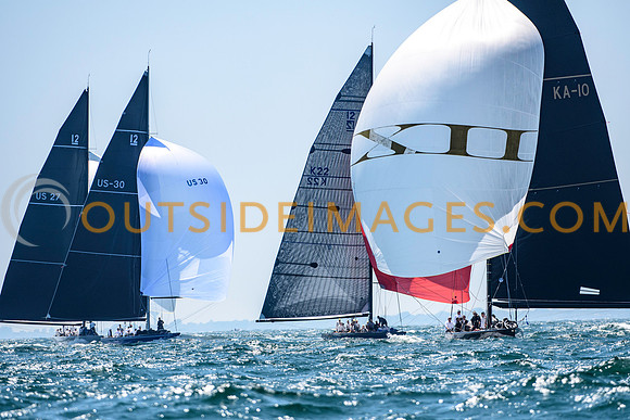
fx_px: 7876
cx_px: 315
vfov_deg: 3.1
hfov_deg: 4.6
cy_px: 210
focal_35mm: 450
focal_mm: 300
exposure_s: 1/4000
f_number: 5
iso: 400
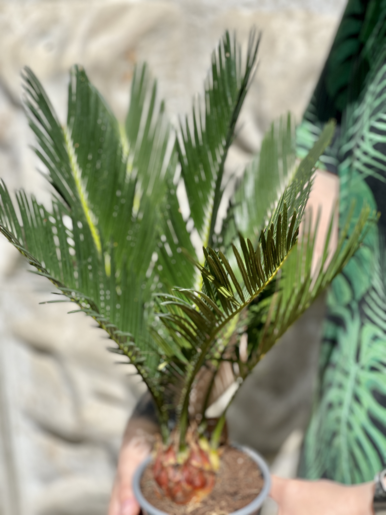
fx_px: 952
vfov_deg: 30.3
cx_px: 193
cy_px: 258
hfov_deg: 22.9
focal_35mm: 64
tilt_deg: -20.8
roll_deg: +1.4
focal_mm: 7.5
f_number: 2.2
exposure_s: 1/1054
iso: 32
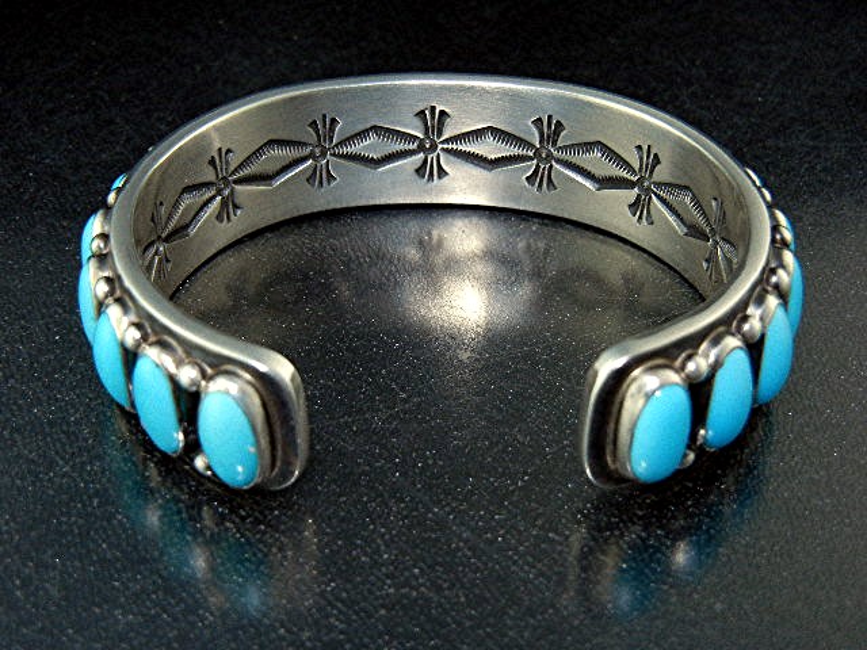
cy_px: 325
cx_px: 434
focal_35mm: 59
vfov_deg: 24.8
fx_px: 1478
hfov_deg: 32.7
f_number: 4
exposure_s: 1/30
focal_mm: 10.6
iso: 242
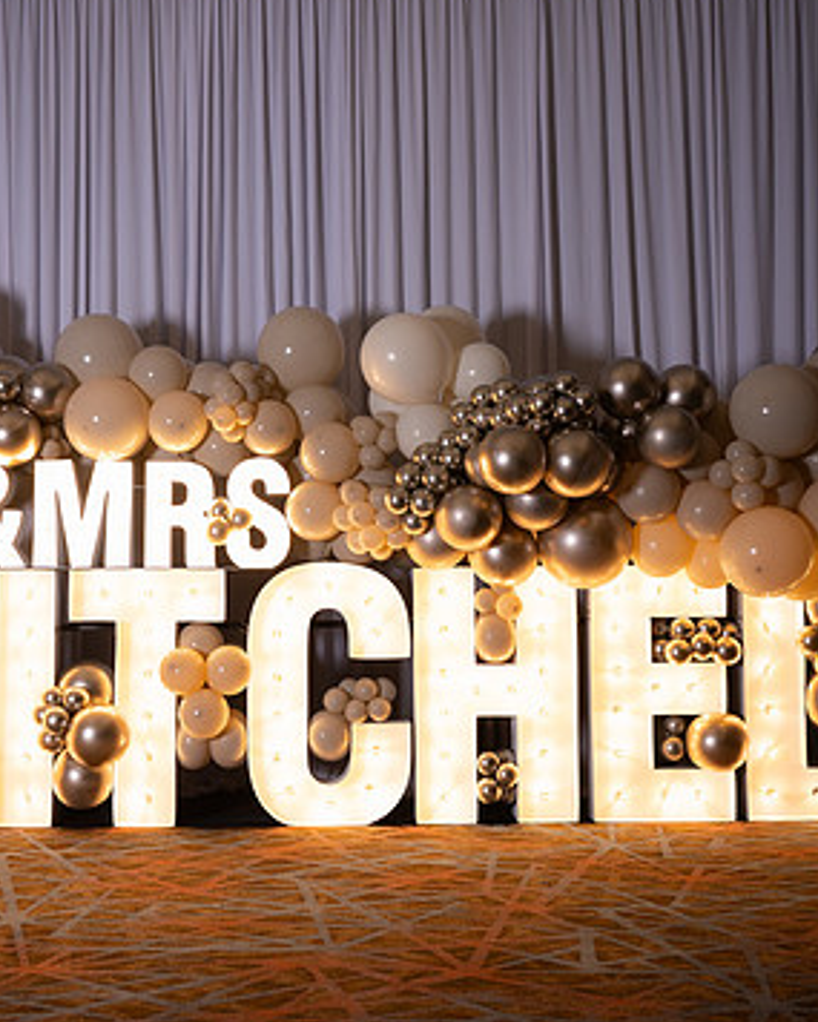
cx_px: 324
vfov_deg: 36.0
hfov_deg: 29.1
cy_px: 488
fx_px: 1573
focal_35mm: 52
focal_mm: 34
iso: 320
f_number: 2.8
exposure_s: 1/250
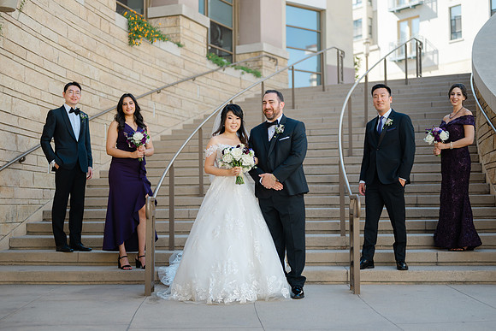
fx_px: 711
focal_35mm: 52
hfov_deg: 38.5
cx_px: 248
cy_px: 166
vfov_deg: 26.2
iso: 64
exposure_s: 1/640
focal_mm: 50
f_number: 2
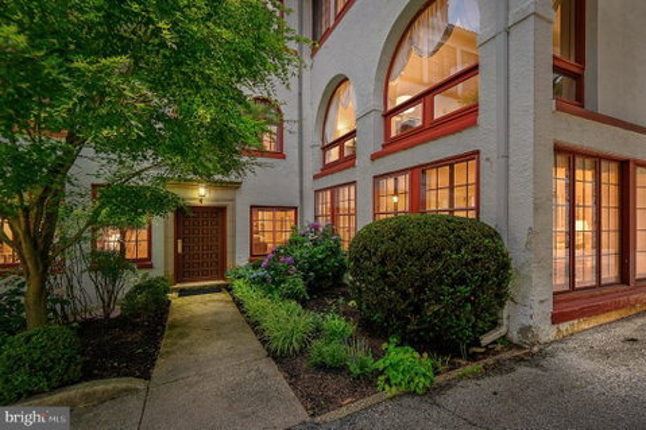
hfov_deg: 96.8
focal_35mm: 16
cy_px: 215
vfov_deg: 73.7
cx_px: 323
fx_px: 287
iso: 200
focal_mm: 16
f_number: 4.5
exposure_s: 1/250
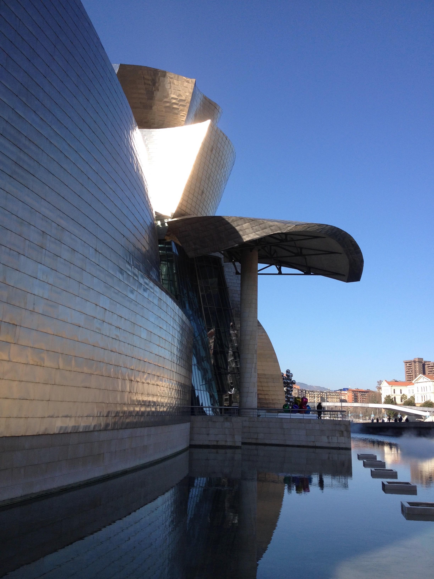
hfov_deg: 40.7
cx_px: 217
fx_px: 585
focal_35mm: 35
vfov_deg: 52.6
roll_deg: -1.3
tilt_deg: +14.5
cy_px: 290
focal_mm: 4.28
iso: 50
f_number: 2.4
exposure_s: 1/1151
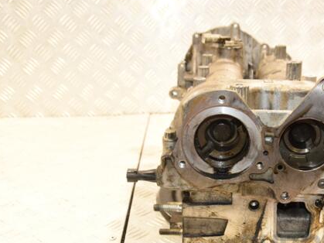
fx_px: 484
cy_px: 143
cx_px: 227
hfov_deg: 36.5
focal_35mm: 52
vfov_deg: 28.1
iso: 1600
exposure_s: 1/160
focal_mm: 25
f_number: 5.6
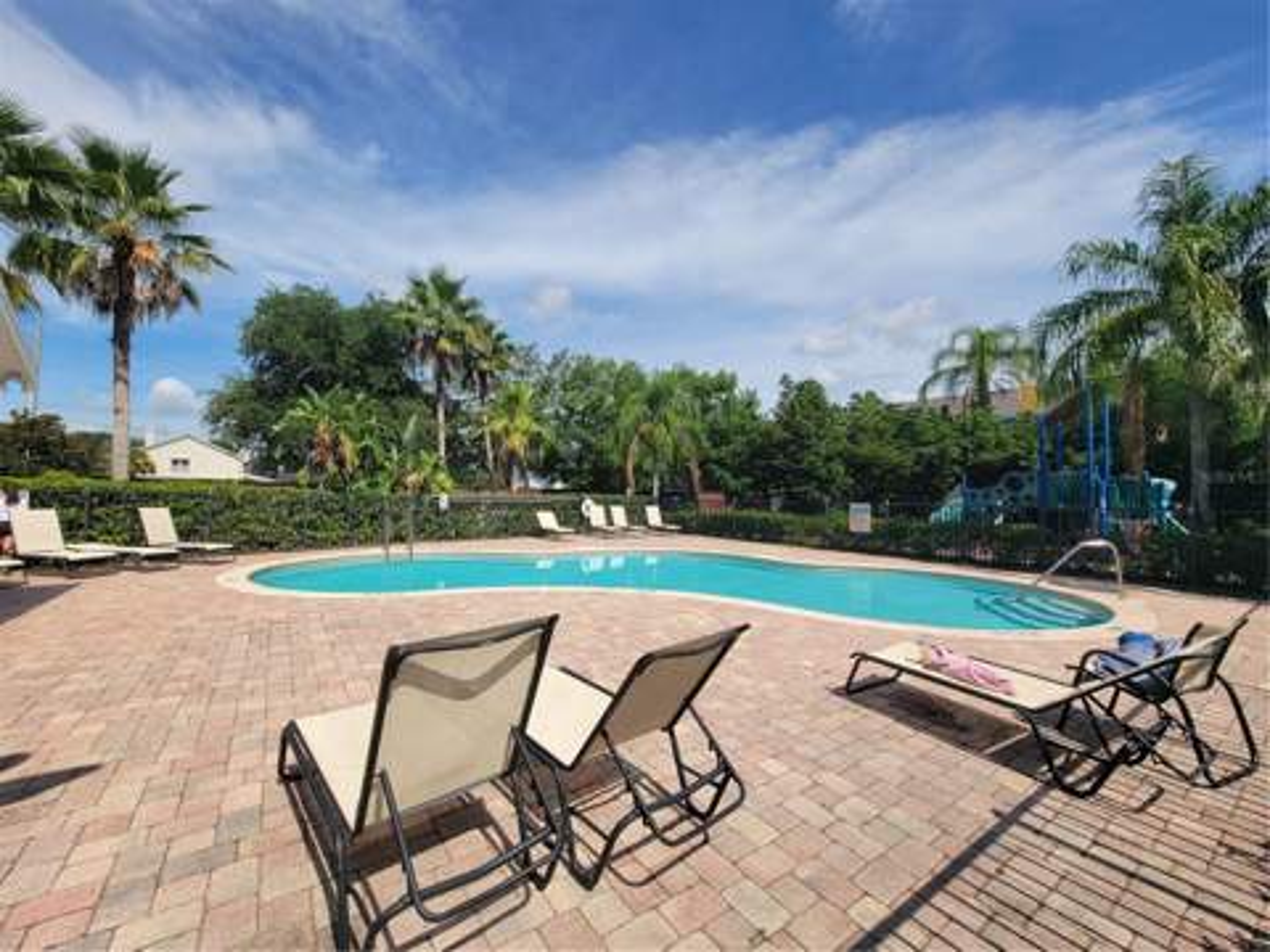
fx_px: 477
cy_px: 476
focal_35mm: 13
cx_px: 635
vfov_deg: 89.9
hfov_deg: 106.2
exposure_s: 1/2333
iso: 50
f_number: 2.2
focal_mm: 2.2
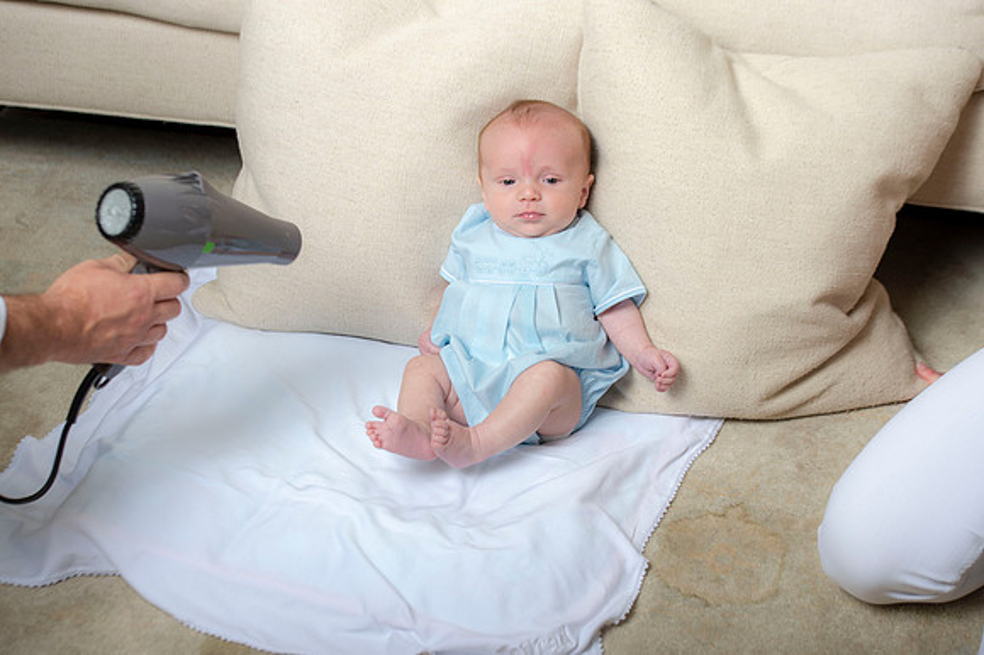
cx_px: 492
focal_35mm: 70
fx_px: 1912
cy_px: 328
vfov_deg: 19.4
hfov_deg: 28.9
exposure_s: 1/200
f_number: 5.6
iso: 250
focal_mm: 70
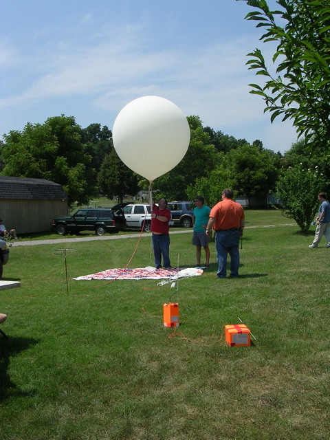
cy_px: 220
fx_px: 483
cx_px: 165
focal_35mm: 38
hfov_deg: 37.7
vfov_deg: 49.0
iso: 50
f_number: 5.6
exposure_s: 1/417
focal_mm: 5.8
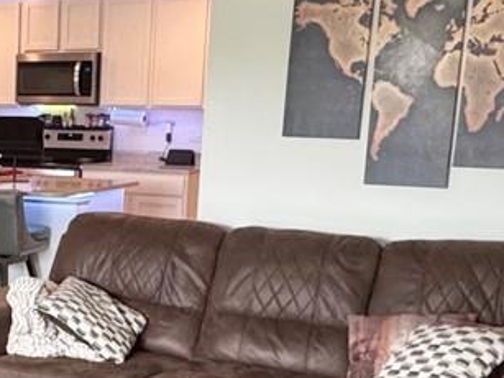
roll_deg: +0.2
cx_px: -100
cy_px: 334
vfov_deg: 19.8
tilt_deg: -13.0
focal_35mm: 73
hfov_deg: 24.2
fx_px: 1062
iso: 320
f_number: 2.2
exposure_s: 1/99
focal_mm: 2.22
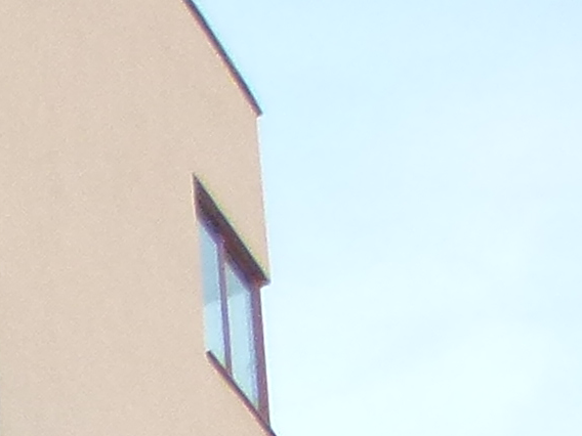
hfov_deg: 8.5
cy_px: 1584
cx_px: -1224
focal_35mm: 190
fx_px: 3194
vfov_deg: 6.6
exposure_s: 1/250
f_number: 2.8
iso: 200
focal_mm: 4.5
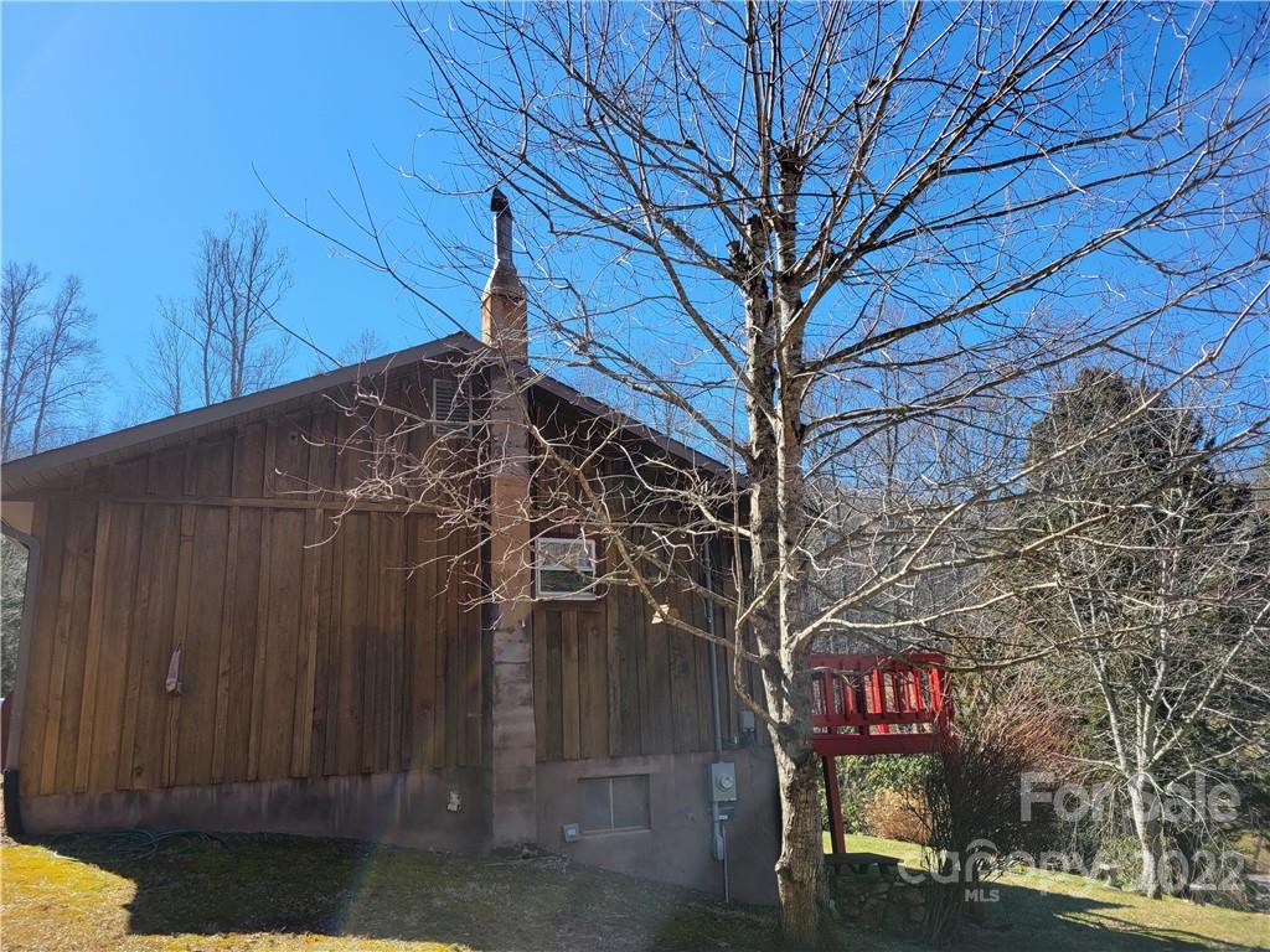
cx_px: 635
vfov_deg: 53.1
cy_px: 476
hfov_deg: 67.3
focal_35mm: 26
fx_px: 954
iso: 40
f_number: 1.8
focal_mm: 5.4
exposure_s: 1/1314
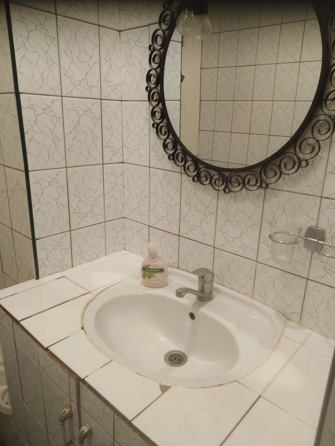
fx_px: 335
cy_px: 223
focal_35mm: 26
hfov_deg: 53.1
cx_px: 168
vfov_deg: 67.3
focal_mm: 3.46
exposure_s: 1/30
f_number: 2.2
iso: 431
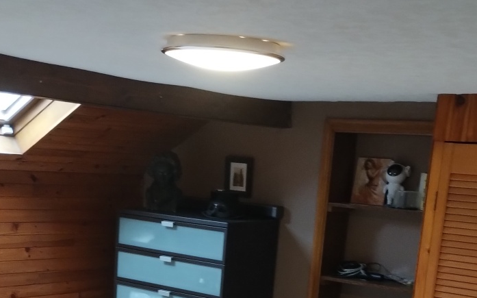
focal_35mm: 68
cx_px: 190
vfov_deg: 17.9
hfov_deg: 30.1
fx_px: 884
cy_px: 384
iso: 1022
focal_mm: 4.27
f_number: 1.8
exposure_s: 1/25
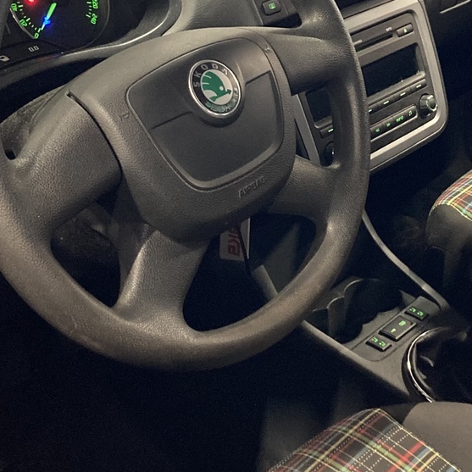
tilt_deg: -26.2
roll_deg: -2.3
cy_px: 148
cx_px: 372
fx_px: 987
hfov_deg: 26.4
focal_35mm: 64
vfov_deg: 26.7
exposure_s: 1/25
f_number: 1.8
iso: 640
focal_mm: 3.99
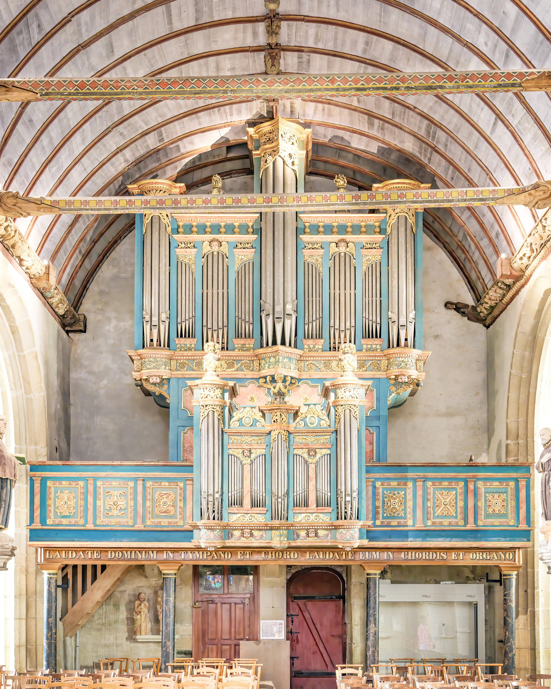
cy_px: 363
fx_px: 1060
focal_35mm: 52
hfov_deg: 29.1
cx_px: 275
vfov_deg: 36.0
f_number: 5.6
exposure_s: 1/15
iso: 1250
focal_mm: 46
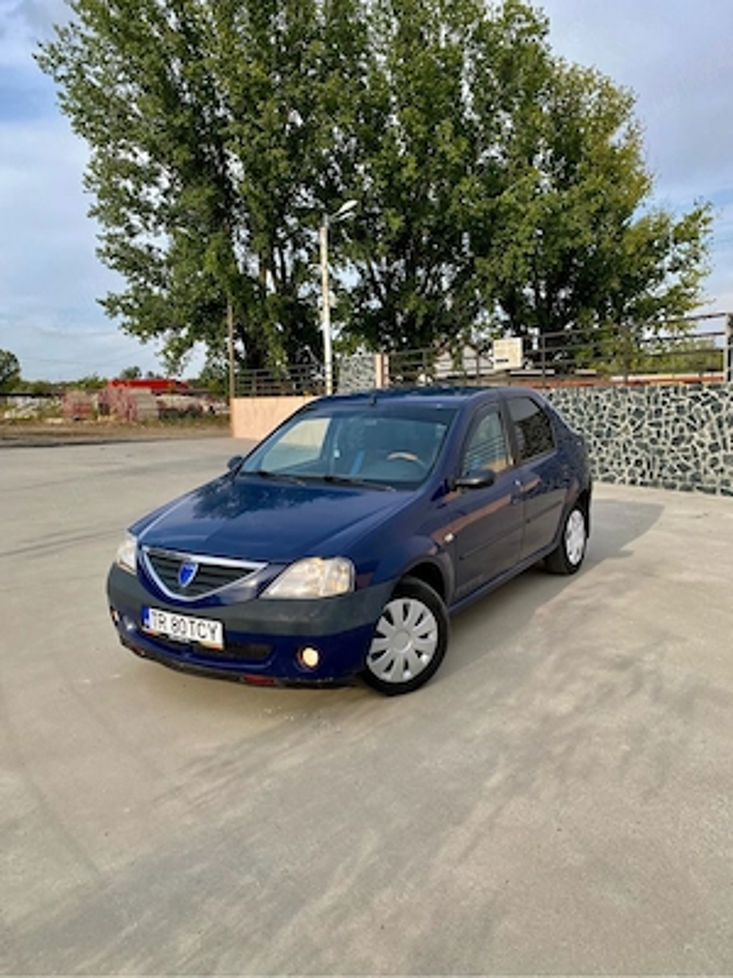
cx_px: 366
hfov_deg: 53.1
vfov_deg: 67.3
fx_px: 734
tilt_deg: -4.7
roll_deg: +0.3
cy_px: 489
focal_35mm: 26
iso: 32
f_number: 1.8
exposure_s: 1/793
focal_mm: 4.25
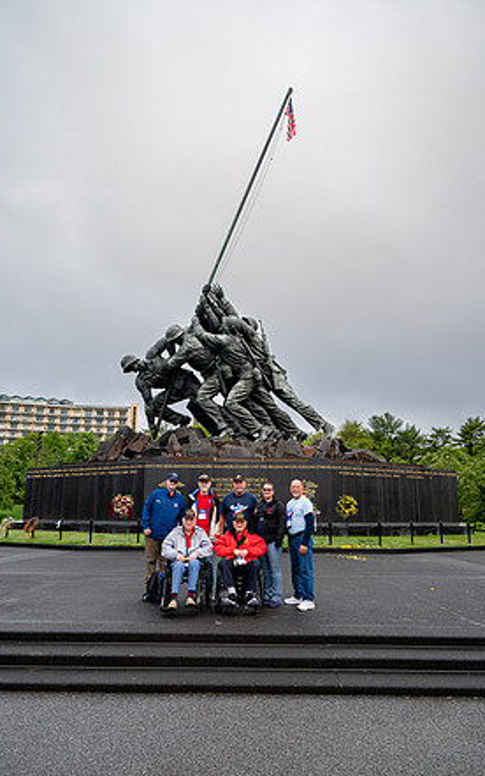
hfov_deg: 46.1
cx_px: 243
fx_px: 570
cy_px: 384
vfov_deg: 68.4
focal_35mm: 27
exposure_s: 1/100
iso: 140
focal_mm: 26
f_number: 6.3
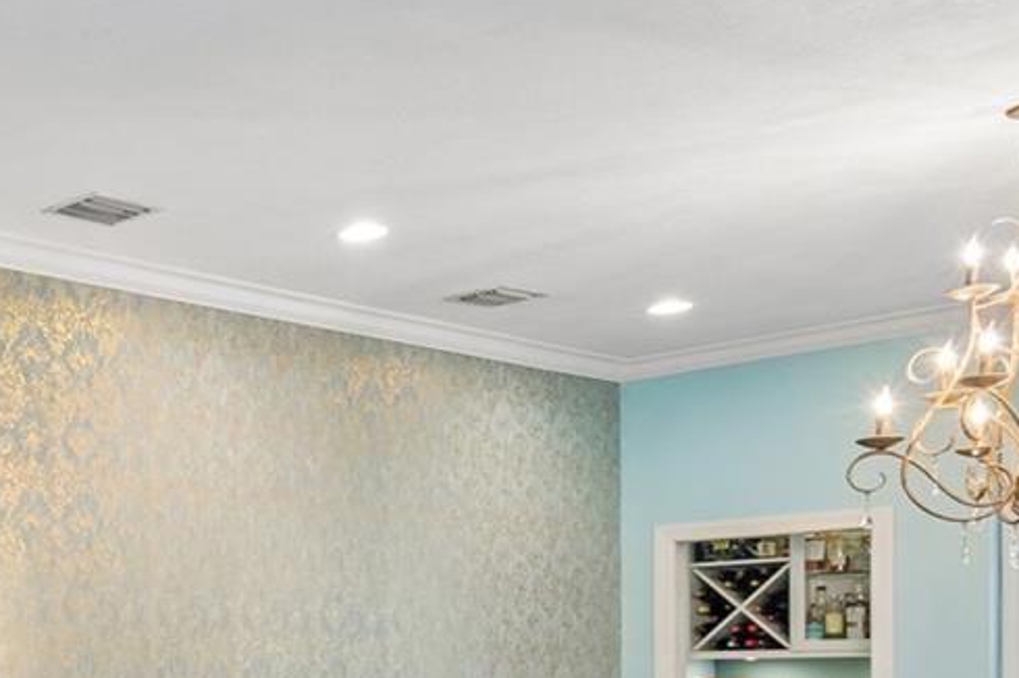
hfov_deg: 29.5
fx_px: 1386
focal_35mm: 49
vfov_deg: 26.2
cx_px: -406
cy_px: 666
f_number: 7.1
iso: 100
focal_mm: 10
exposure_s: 1/6
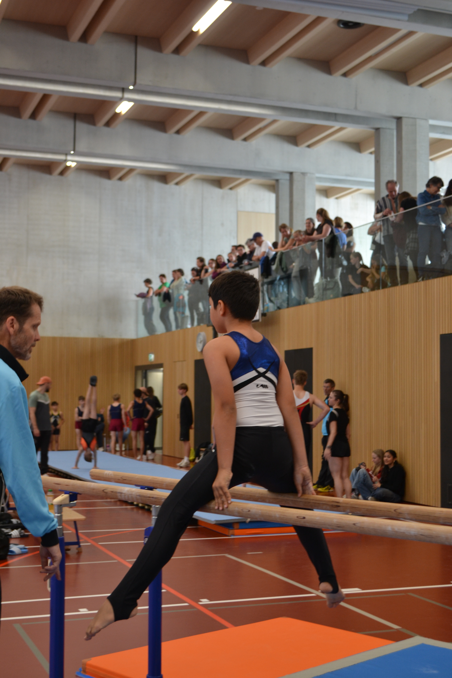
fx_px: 961
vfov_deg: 38.9
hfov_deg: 26.5
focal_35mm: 51
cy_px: 339
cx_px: 226
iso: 400
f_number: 5
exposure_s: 1/30
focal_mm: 34
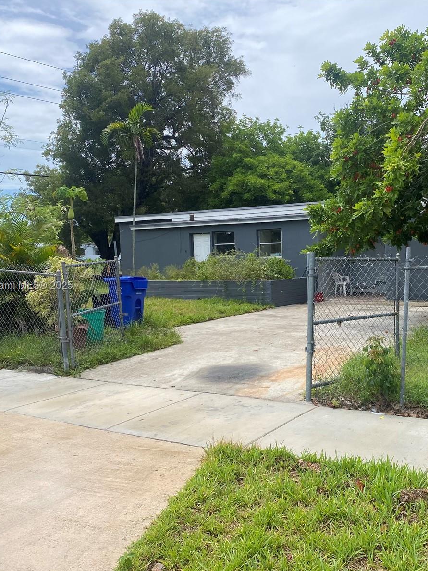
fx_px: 577
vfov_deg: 52.6
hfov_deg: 39.9
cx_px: 304
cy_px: 286
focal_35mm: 35
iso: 32
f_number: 1.8
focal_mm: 4.25
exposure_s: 1/2141
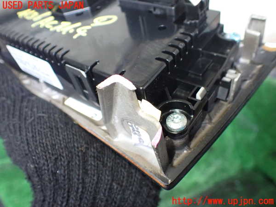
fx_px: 239
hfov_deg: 60.0
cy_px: 104
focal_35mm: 30
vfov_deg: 46.8
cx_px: 138
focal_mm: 5.4
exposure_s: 1/125
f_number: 2.3
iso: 800
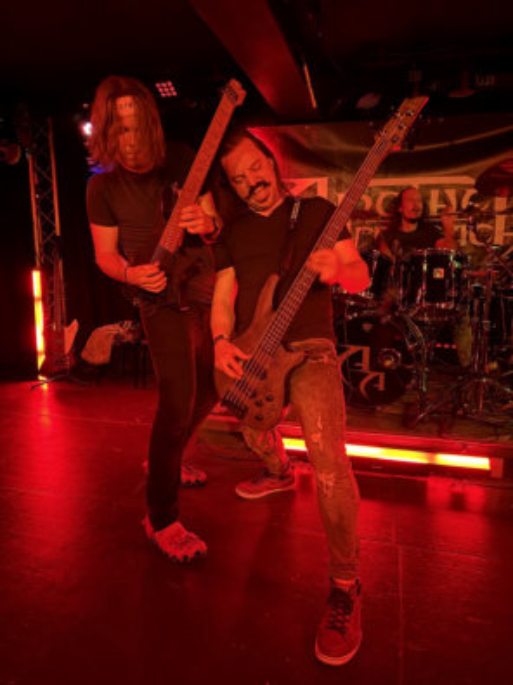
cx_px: 256
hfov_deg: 56.8
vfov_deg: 71.6
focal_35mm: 24
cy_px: 342
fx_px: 474
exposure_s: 1/19
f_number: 1.78
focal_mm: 6.76
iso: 2000
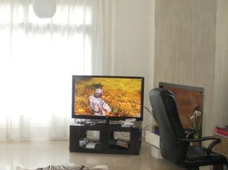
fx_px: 454
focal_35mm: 69
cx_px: 95
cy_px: 119
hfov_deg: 28.1
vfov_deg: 21.2
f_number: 3.5
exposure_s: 1/30
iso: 320
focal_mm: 6.3
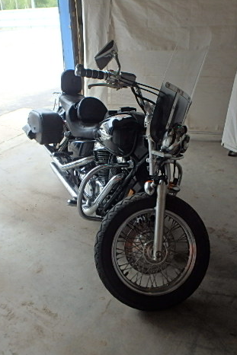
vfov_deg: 61.9
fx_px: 296
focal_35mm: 30
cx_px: 123
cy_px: 174
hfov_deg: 43.6
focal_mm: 3.7
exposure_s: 1/200
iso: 125
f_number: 3.5
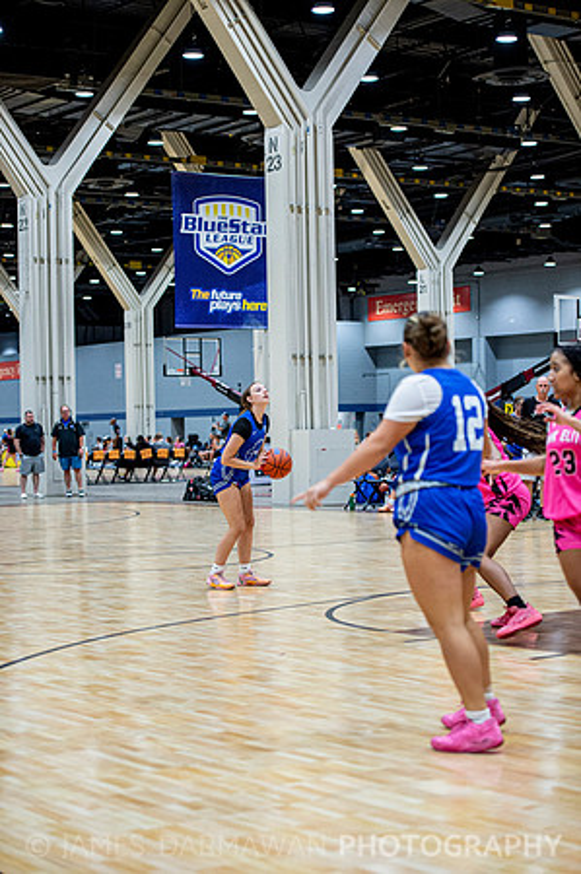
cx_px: 290
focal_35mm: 70
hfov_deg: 19.4
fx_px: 1698
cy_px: 437
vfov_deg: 28.9
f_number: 2.8
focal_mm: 70
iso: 2000
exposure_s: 1/500
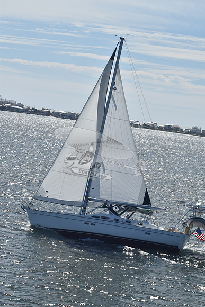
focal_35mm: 105
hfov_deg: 13.0
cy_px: 154
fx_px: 896
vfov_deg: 19.5
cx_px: 102
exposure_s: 1/1000
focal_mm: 70
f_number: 13
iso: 400
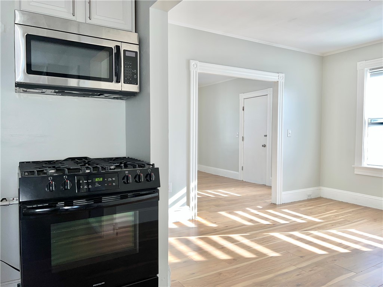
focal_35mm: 26
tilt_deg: -1.9
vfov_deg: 53.1
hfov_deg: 67.3
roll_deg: +0.2
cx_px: 192
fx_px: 288
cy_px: 144
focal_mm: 5.7
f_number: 1.5
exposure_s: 1/127
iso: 32
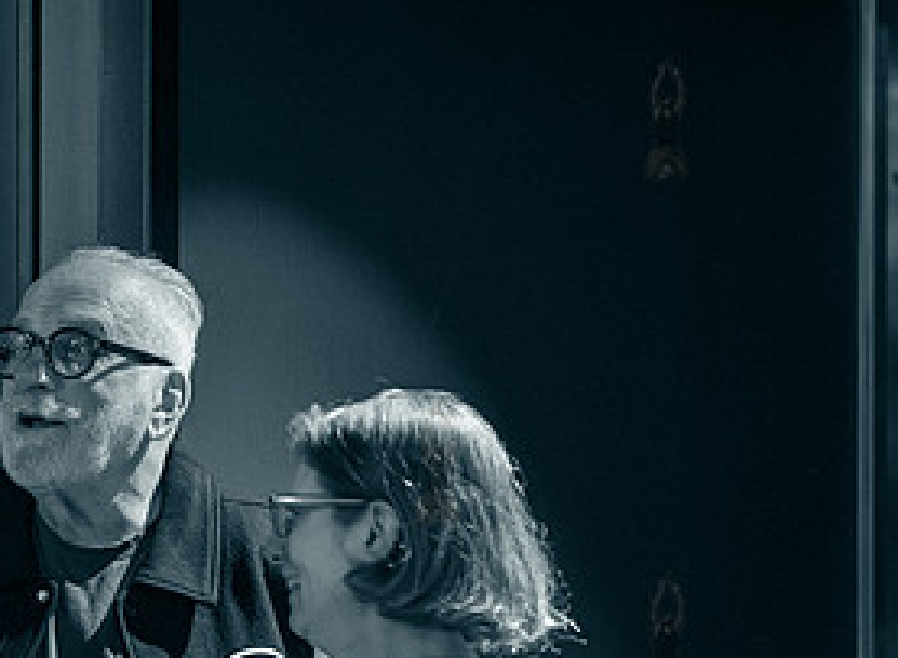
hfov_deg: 10.8
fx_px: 4709
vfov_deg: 8.0
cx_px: 90
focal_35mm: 183
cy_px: 616
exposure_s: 1/250
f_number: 2.8
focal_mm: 79
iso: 16000
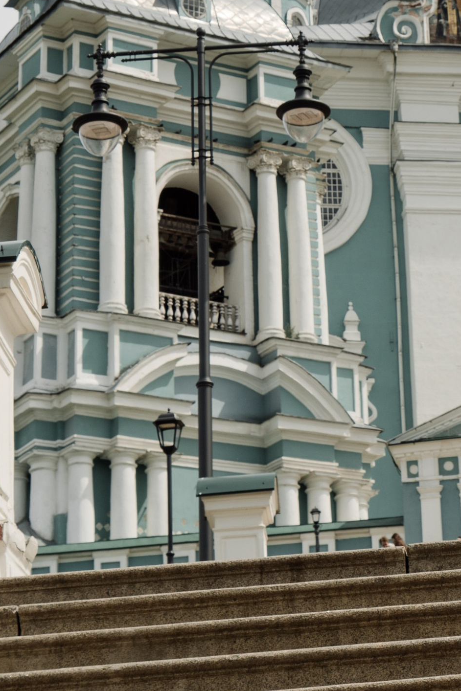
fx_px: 2401
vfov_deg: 16.1
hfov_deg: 10.8
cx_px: 520
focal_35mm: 125
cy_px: -7
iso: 100
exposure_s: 1/320
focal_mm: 46
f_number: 9
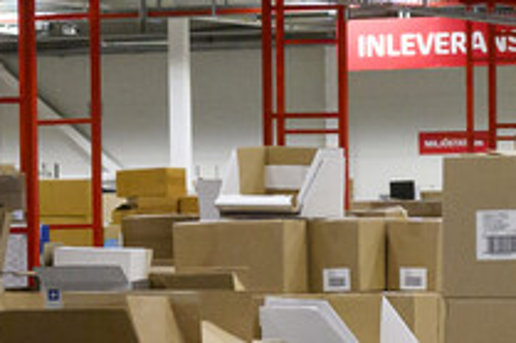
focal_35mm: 268
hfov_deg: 7.7
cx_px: 242
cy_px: 357
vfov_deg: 5.1
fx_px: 3838
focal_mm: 35
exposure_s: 1/250
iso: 2000
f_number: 4
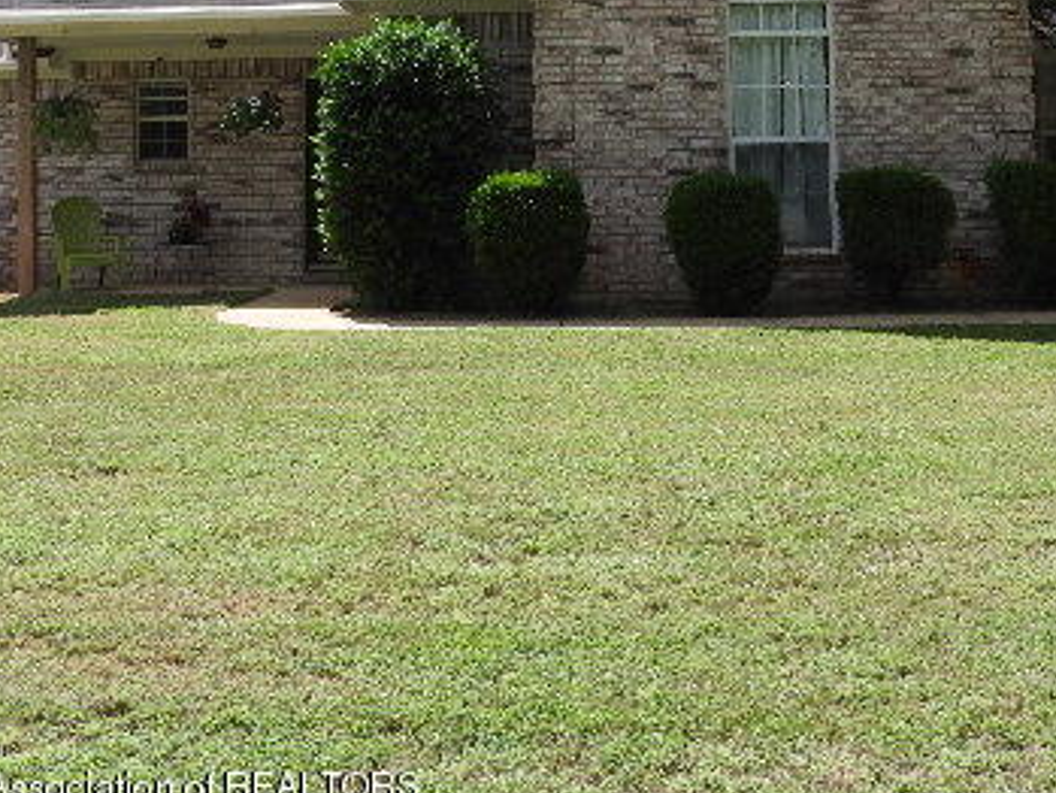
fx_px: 1343
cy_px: 121
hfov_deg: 42.9
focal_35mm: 44
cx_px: 554
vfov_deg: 31.7
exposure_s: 1/640
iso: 100
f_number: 3.3
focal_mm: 4.3
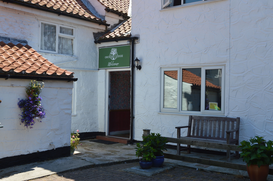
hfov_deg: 48.0
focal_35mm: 40
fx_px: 307
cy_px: 90
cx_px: 136
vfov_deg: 33.0
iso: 100
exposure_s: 1/200
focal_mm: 27
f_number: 7.1
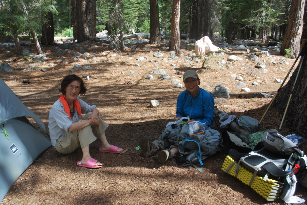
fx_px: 307
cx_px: 154
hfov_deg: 53.1
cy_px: 102
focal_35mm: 36
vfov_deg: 37.0
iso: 100
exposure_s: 1/160
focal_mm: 24
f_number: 6.3
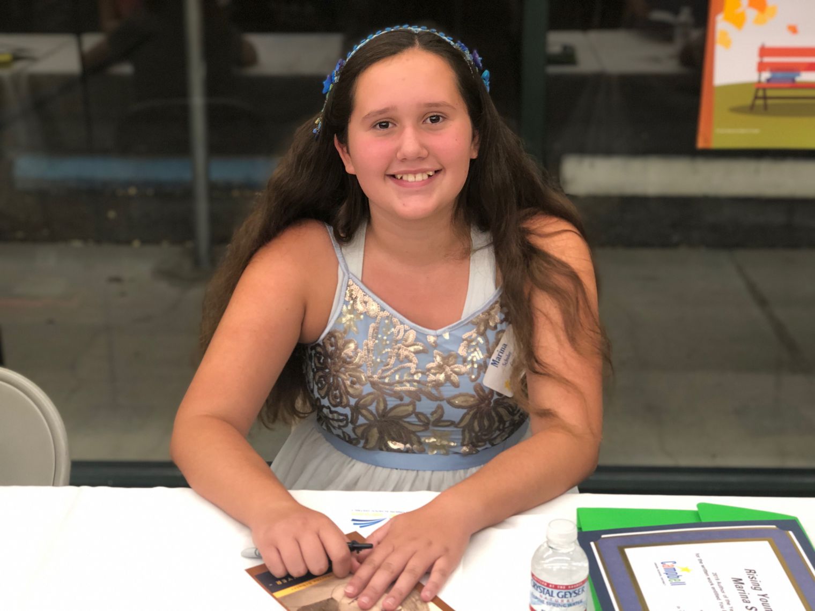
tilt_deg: -22.1
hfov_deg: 33.8
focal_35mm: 57
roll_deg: +0.1
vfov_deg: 25.7
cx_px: 408
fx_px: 1342
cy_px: 306
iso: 125
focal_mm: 6.6
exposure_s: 1/30
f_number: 2.8
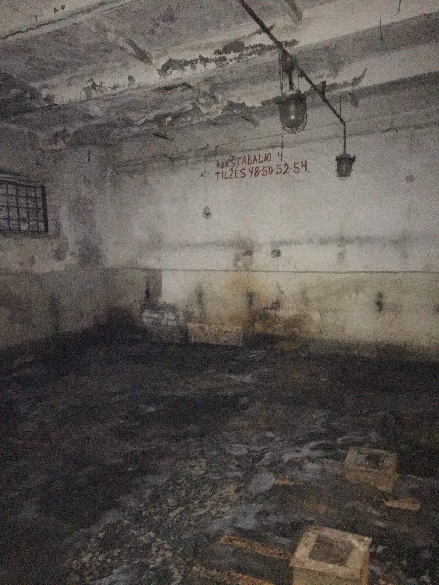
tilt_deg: -5.8
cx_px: 220
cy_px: 292
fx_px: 490
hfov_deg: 48.2
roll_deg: -0.2
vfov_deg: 61.7
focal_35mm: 29
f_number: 2.2
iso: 2000
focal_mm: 4.15
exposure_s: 1/17
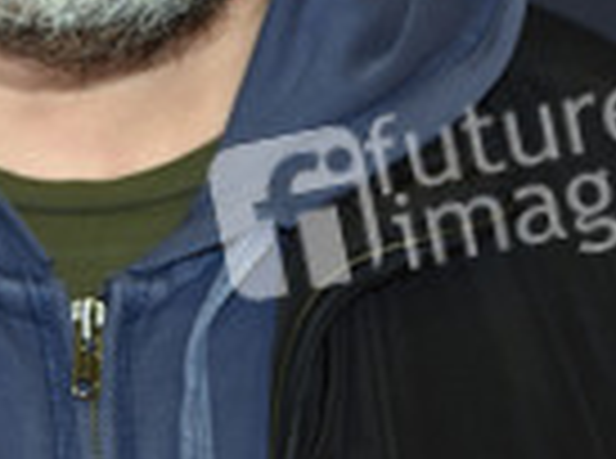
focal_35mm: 633
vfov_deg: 2.3
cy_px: -32
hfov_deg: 3.1
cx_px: 31
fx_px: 11235
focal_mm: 150
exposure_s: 1/640
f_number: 3.5
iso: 640
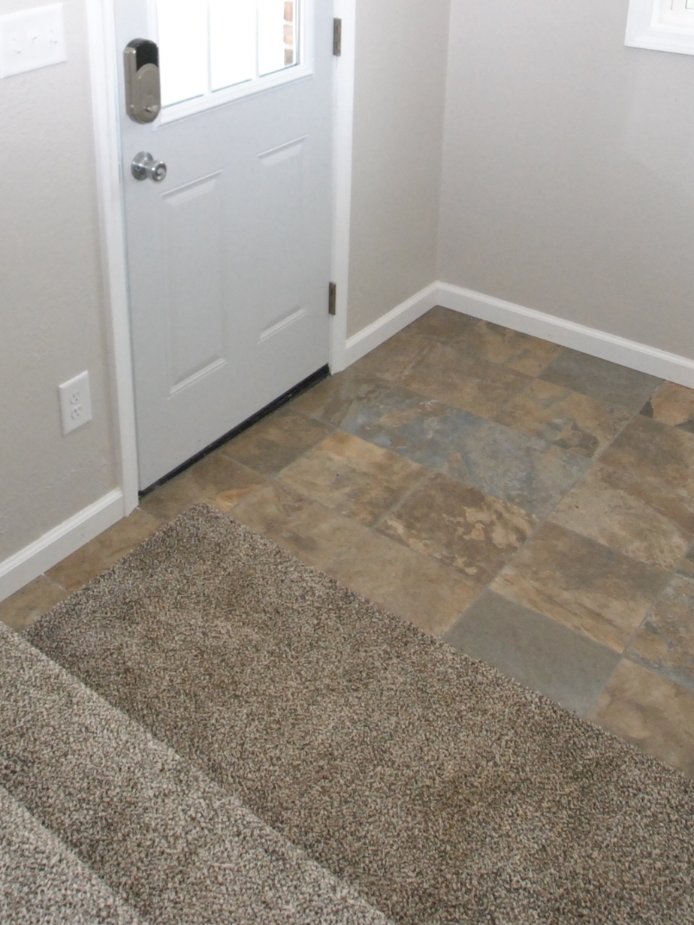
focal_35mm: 36
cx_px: 217
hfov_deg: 39.1
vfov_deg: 47.9
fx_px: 962
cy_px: 159
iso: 800
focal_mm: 10
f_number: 7.1
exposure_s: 1/100
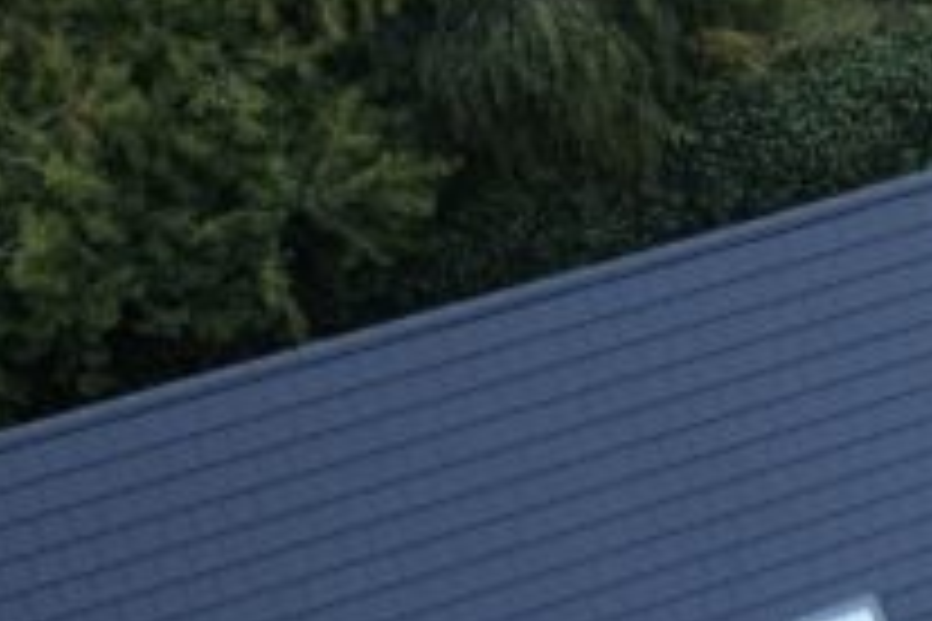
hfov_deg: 16.3
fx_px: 3003
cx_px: 1342
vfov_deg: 11.5
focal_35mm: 116
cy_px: 788
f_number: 1.8
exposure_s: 1/40
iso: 260
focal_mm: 8.67
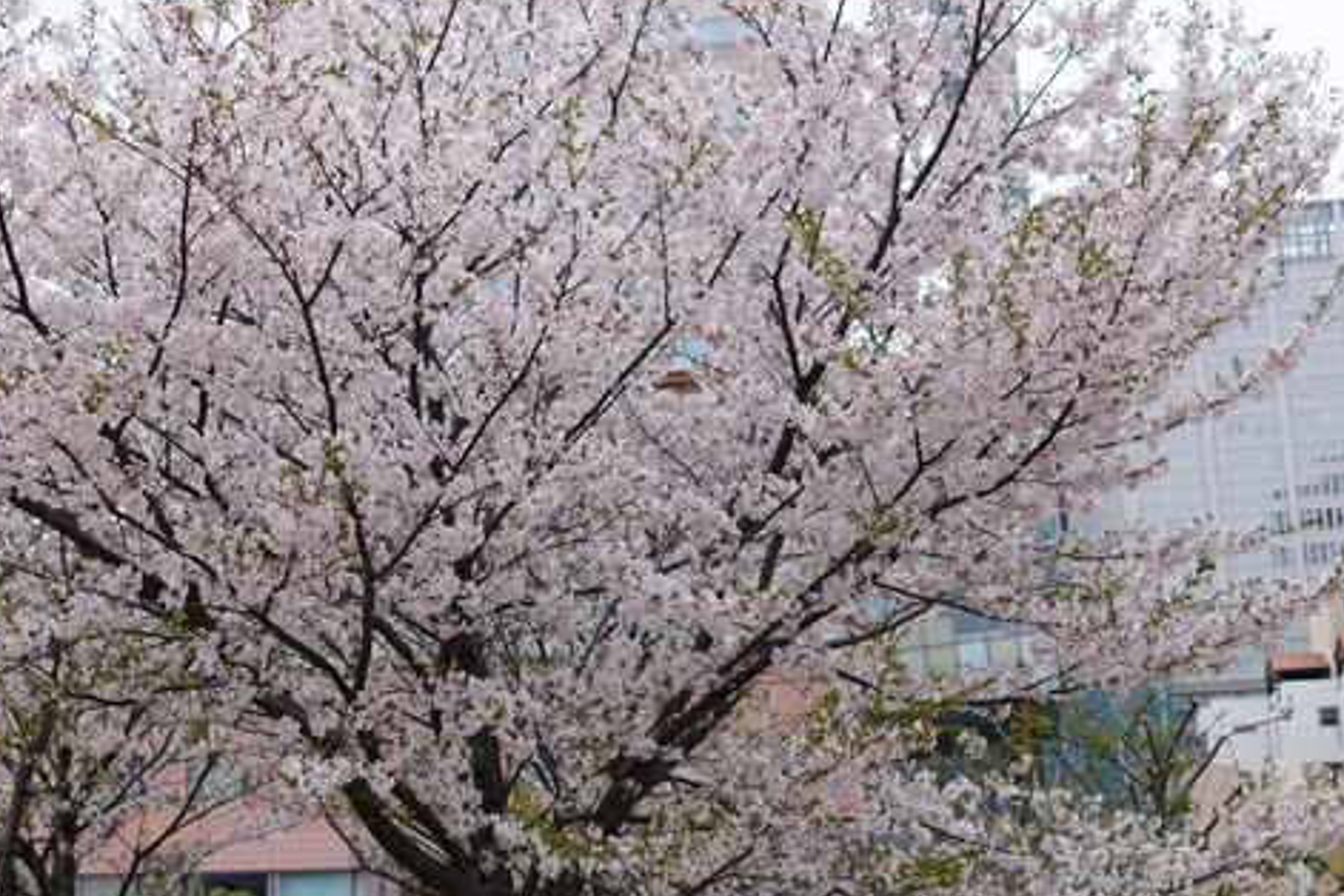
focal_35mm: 58
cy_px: 565
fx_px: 2165
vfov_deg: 23.3
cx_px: 342
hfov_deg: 33.8
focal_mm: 35
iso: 100
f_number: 2
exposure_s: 1/2000
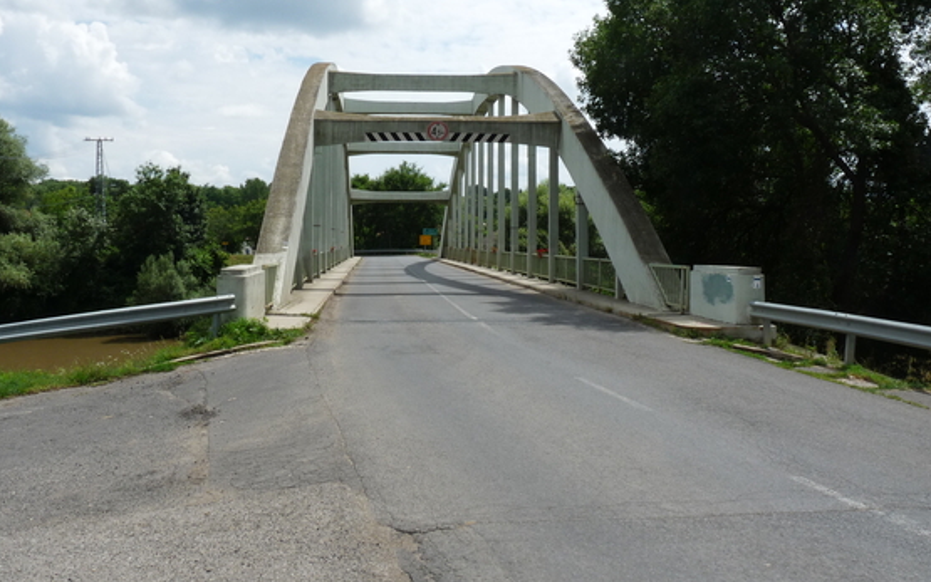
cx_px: 428
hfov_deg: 58.1
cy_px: 257
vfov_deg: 38.3
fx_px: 837
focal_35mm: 33
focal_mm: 4.8
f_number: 6.3
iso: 100
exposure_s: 1/500
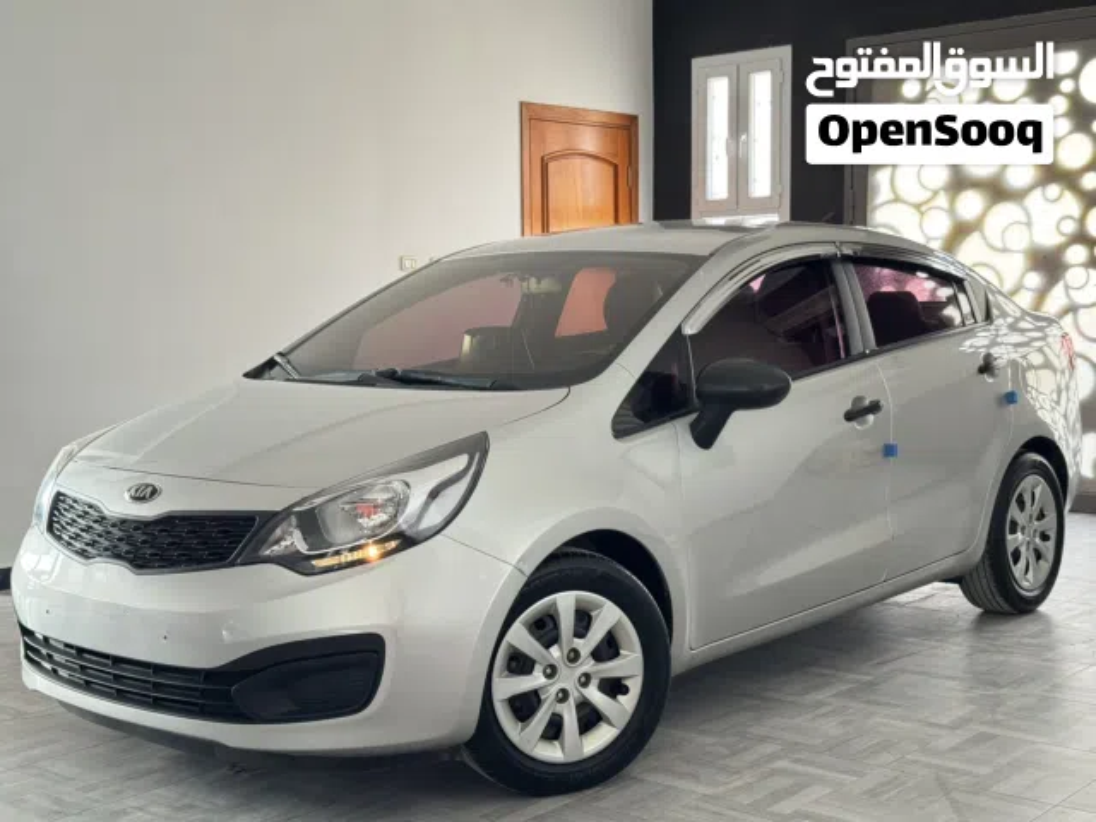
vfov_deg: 30.3
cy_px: 411
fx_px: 1520
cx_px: 548
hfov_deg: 39.7
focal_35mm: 48
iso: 200
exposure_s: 1/60
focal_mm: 6.76
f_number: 1.78
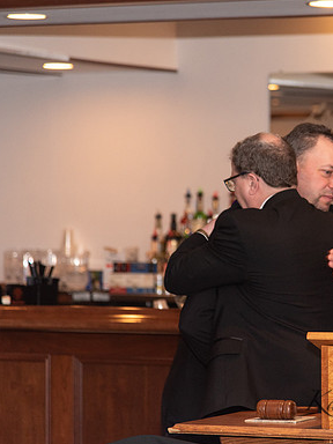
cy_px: 223
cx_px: 305
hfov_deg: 8.2
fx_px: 2309
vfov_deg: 11.0
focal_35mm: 180
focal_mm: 120
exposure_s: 1/200
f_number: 4
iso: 800
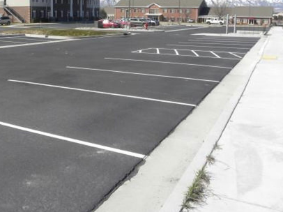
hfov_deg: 45.0
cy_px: 53
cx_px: 92
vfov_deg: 34.4
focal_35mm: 41
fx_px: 335
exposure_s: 1/318
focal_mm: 4.6
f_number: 5.6
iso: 64
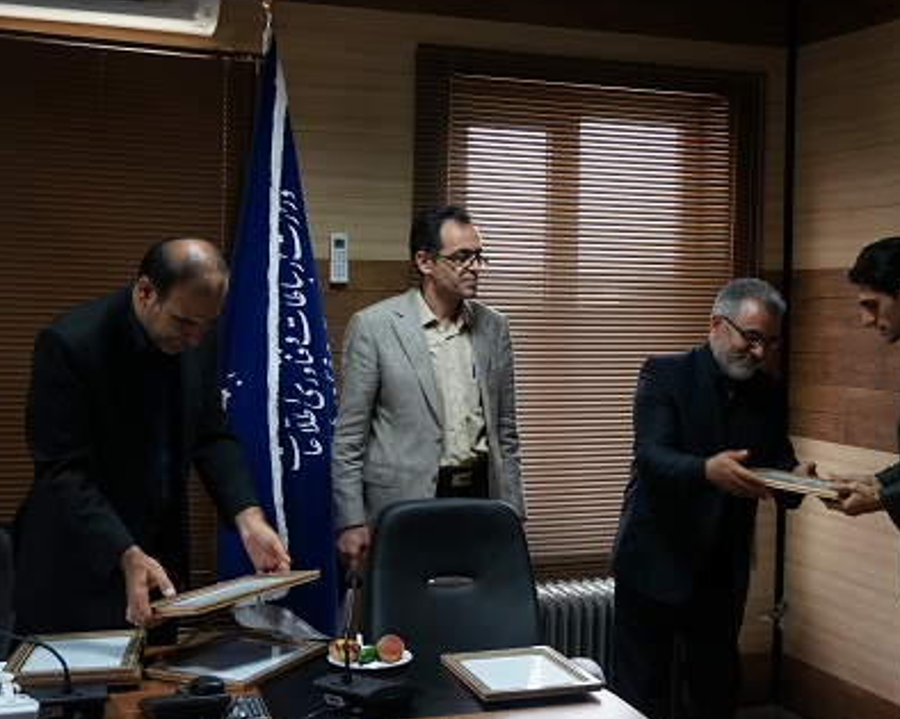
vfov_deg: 30.2
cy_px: 347
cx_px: 532
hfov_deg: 37.2
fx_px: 1331
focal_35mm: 50
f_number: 4.5
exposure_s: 1/60
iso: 1250
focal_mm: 28
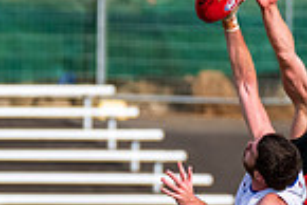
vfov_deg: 0.6
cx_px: 276
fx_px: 19599
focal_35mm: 2296
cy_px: 215
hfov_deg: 0.9
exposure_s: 1/4000
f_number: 6
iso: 1000
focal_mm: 450
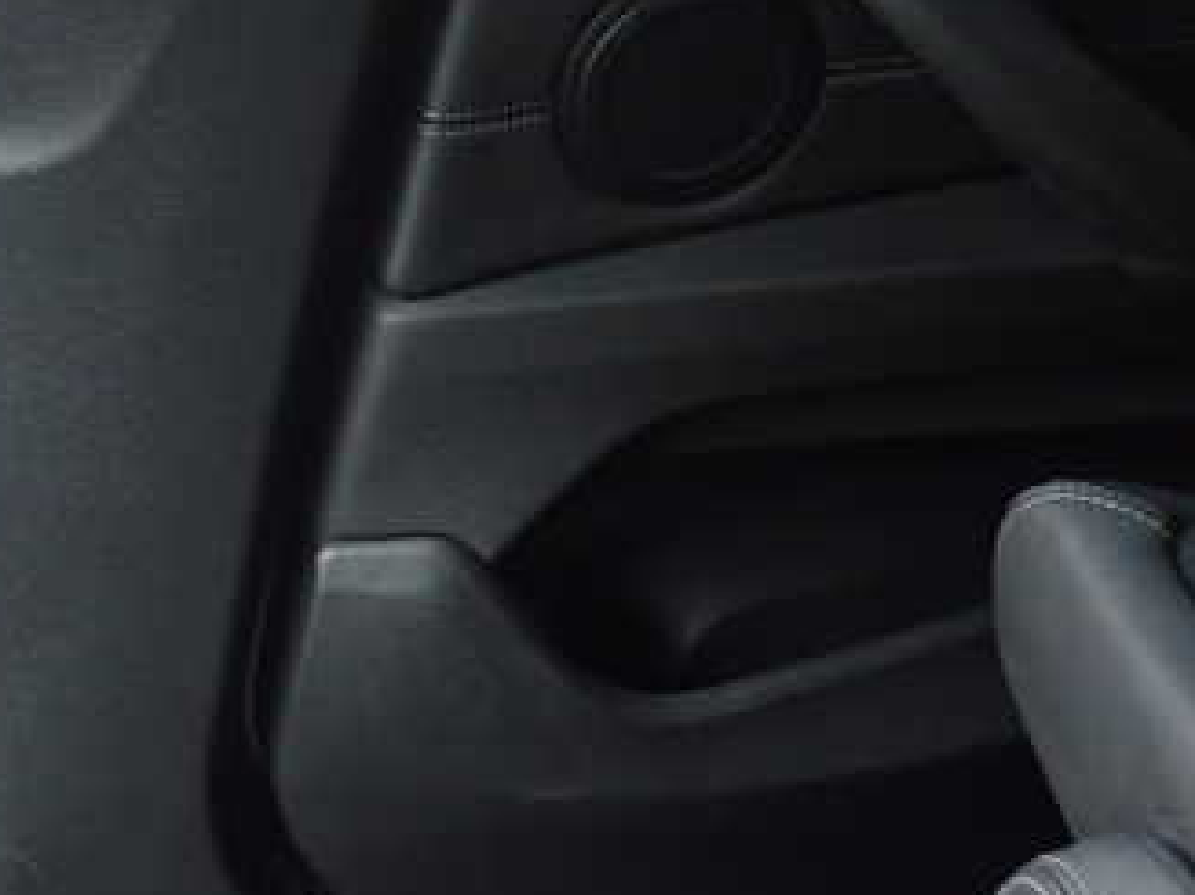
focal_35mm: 55
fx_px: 1898
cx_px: 110
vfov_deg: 26.4
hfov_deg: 33.1
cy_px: 311
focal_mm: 5.4
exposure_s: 1/30
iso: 500
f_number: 2.3
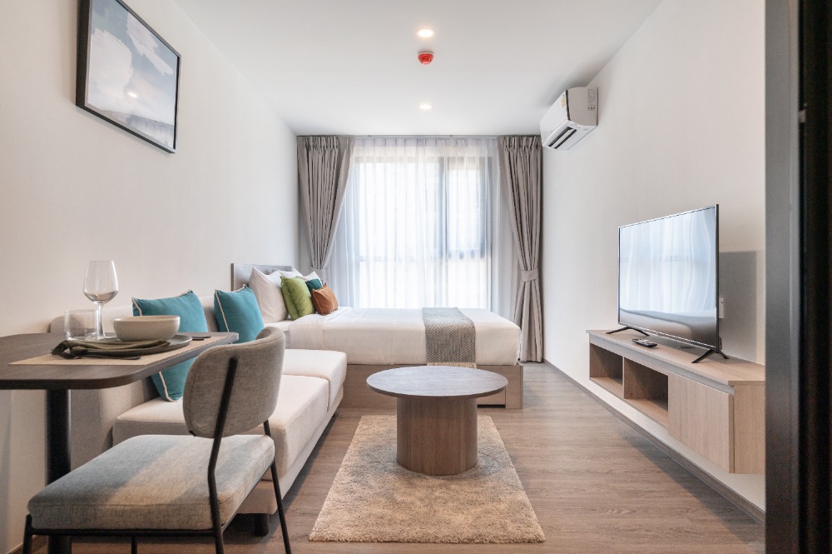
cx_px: 416
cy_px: 277
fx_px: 485
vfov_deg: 59.4
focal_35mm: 21
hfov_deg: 81.3
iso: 320
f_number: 5.6
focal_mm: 21
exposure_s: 1/40
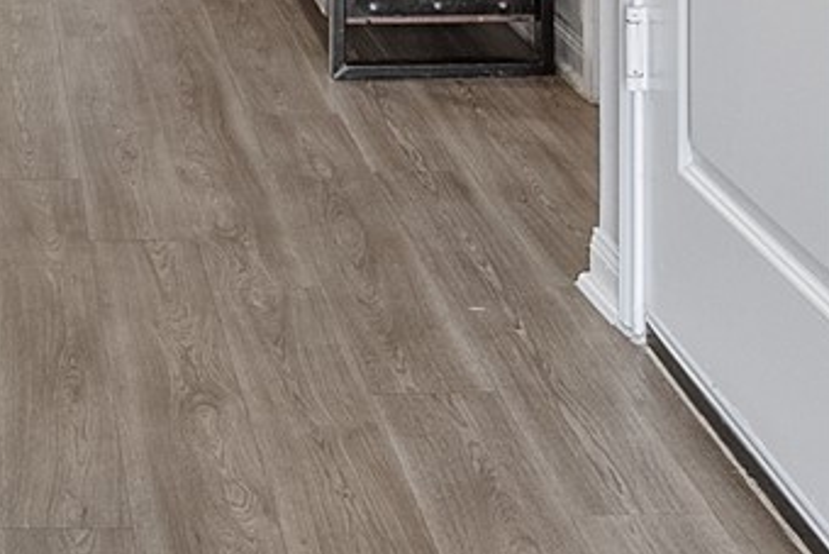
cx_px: 12
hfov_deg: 19.5
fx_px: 2350
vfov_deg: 12.1
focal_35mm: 102
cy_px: -526
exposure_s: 1/4
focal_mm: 16
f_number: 8
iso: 1000
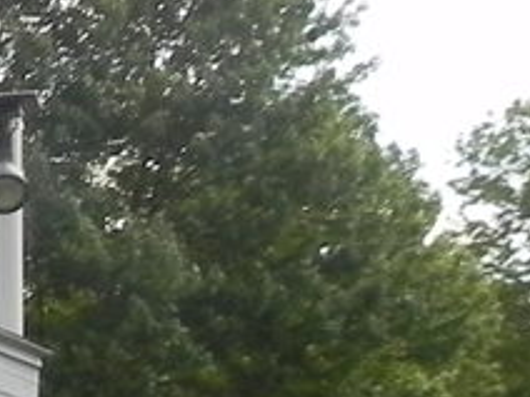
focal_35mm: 197
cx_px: -1100
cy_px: 929
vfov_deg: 7.1
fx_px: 3016
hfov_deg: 8.4
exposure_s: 1/196
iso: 160
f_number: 5.6
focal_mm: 5.2
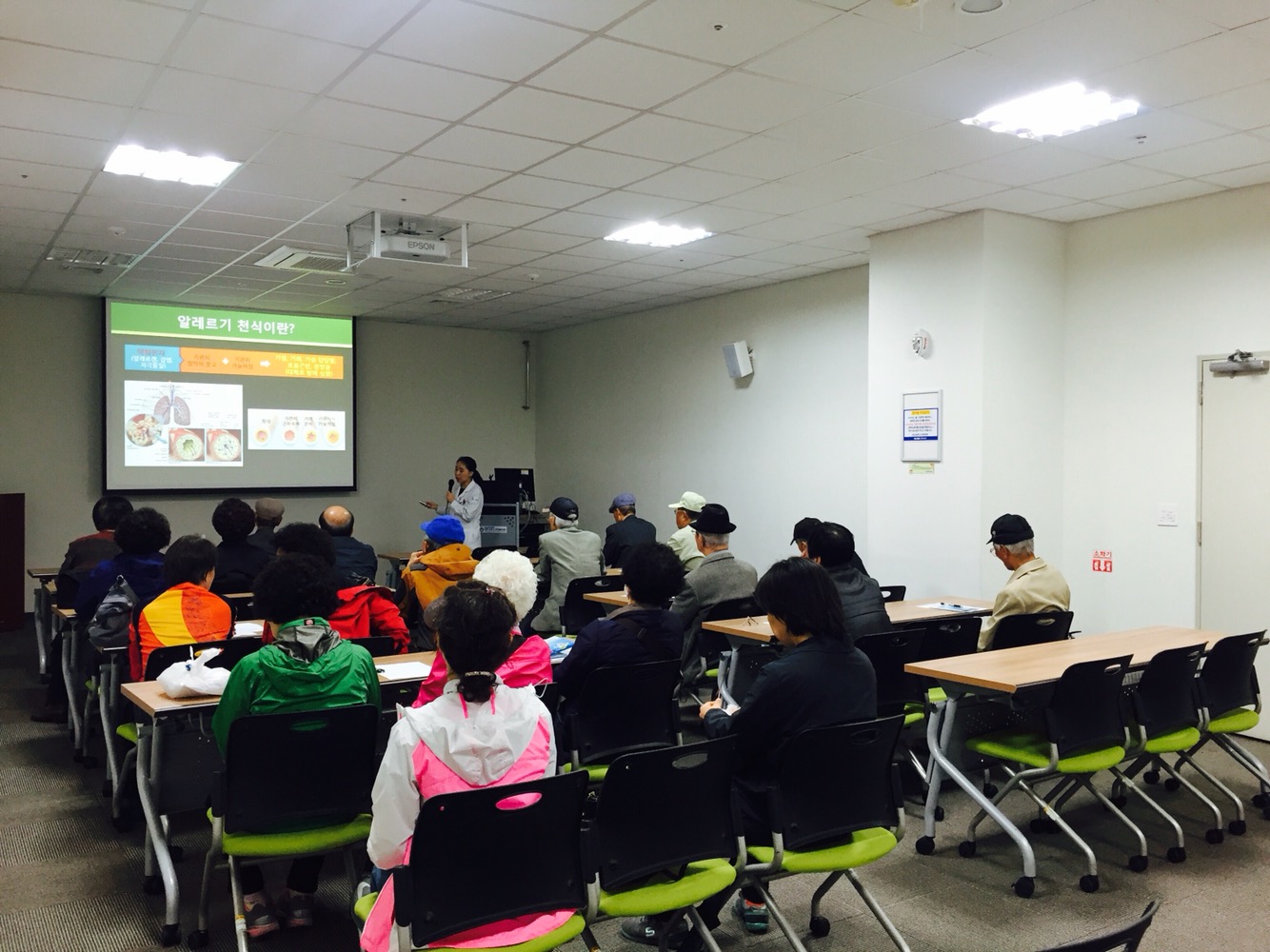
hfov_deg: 61.7
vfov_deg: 48.2
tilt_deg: -1.3
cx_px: 635
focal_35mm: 29
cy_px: 476
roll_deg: -0.5
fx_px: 1064
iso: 40
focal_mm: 4.15
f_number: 2.2
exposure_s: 1/30
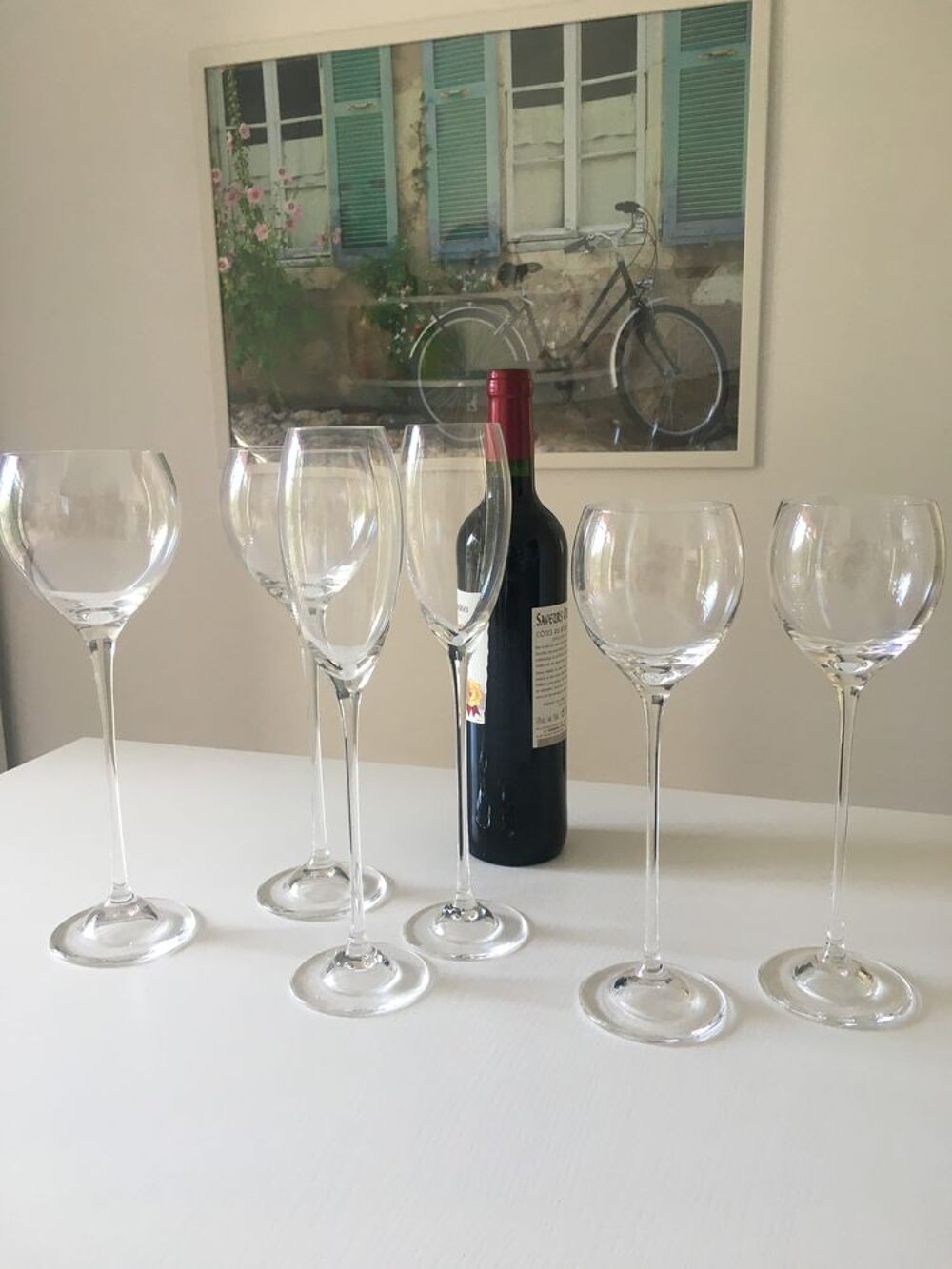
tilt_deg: -12.3
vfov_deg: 61.7
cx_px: 476
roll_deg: +1.3
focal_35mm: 29
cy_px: 634
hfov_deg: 48.2
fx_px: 1063
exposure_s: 1/33
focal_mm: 4.15
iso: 80
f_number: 2.2
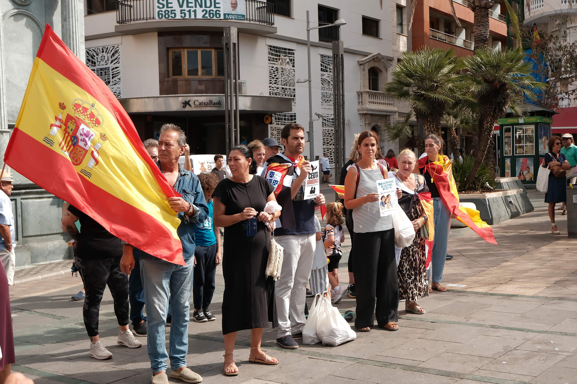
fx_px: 737
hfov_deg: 42.7
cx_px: 288
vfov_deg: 29.2
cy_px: 192
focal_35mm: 46
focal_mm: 30.5
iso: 125
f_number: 4.7
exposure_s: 1/500
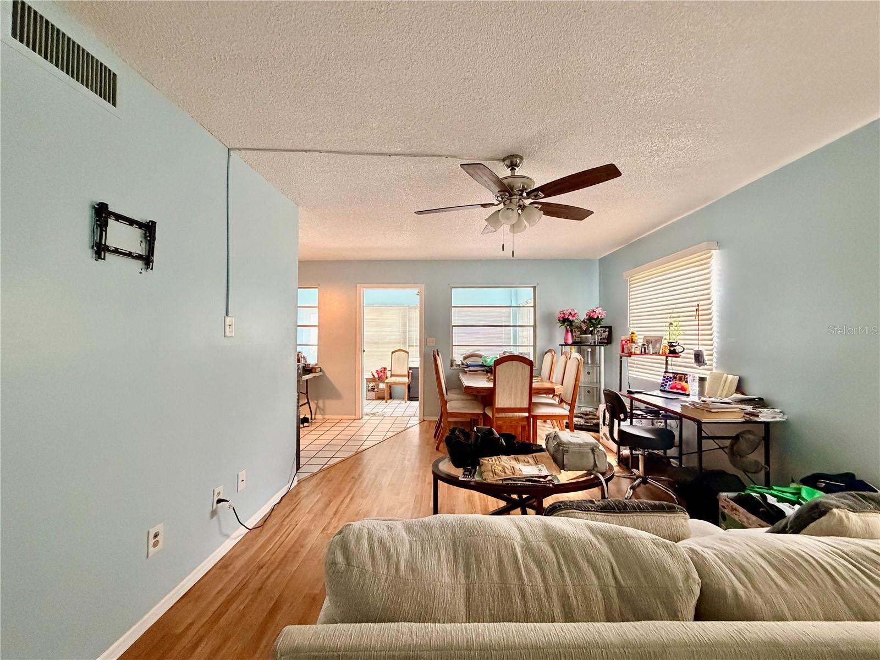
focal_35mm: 14
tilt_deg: -0.1
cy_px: 330
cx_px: 440
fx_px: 356
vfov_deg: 85.7
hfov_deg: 102.1
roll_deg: +0.3
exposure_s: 1/60
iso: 800
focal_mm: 2.22
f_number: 2.2
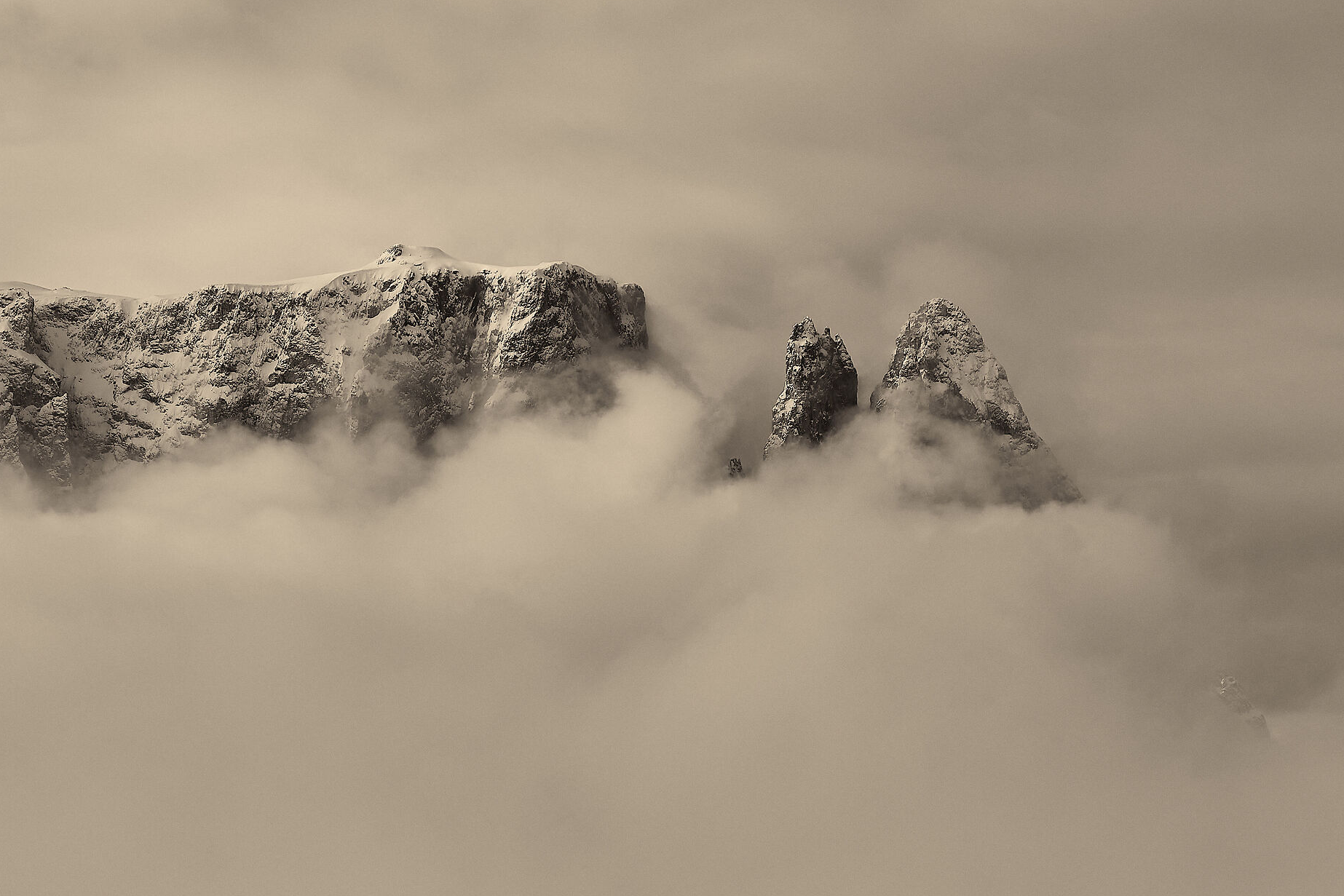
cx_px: 562
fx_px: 3397
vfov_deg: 15.0
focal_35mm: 91
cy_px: 397
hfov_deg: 22.4
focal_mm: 46.6
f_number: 6.4
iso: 200
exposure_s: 1/1500
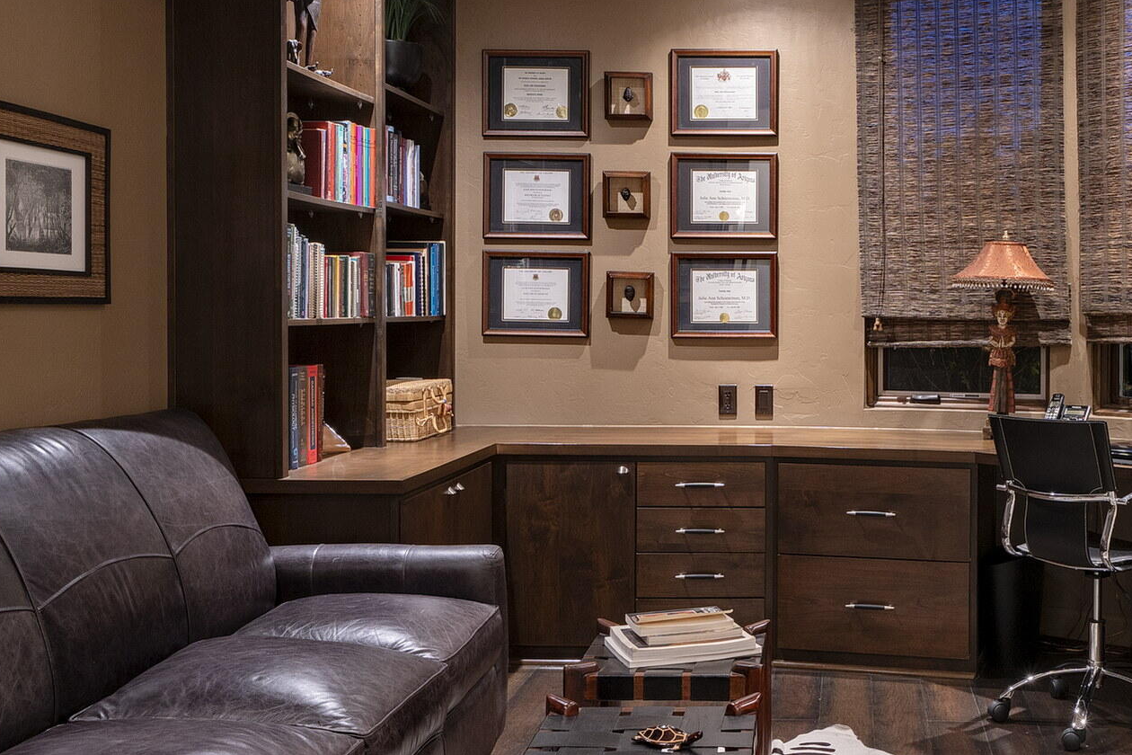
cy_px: 323
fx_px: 1258
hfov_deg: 46.6
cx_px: 856
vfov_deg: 33.3
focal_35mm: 40
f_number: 9
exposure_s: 2.5
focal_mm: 18
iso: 200
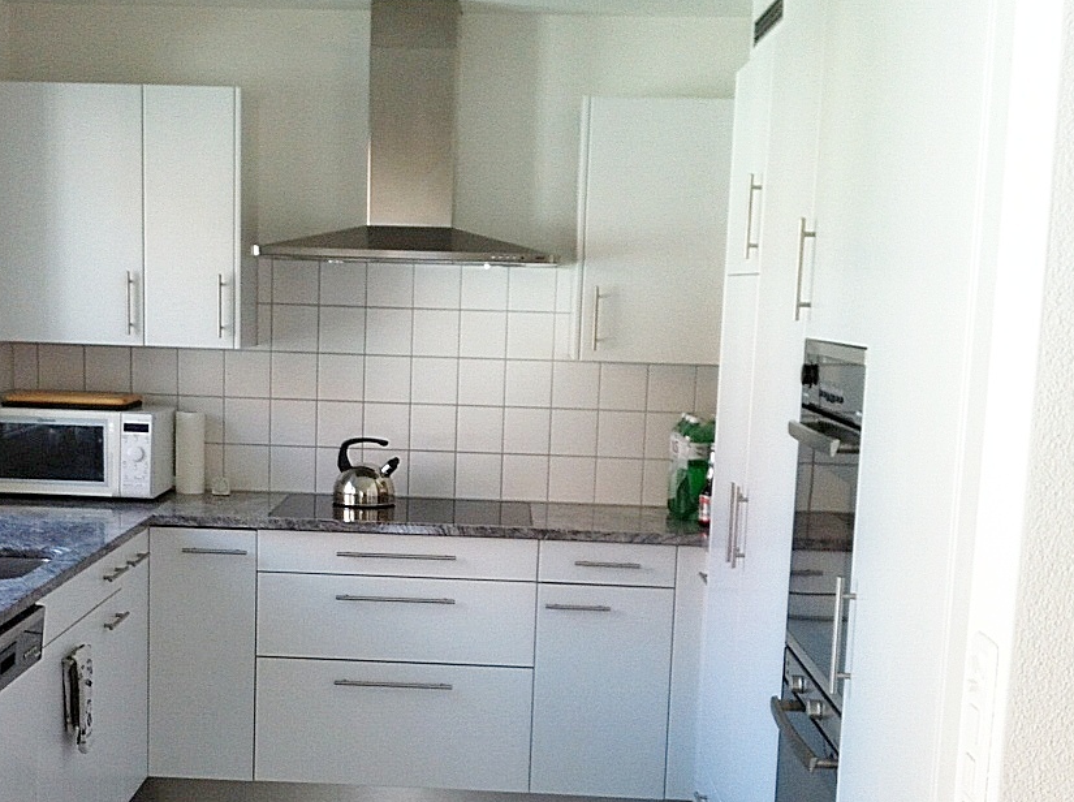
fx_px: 1704
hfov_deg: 34.8
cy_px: 562
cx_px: 415
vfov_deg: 26.3
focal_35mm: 55
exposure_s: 1/50
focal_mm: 3.85
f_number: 2.8
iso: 100
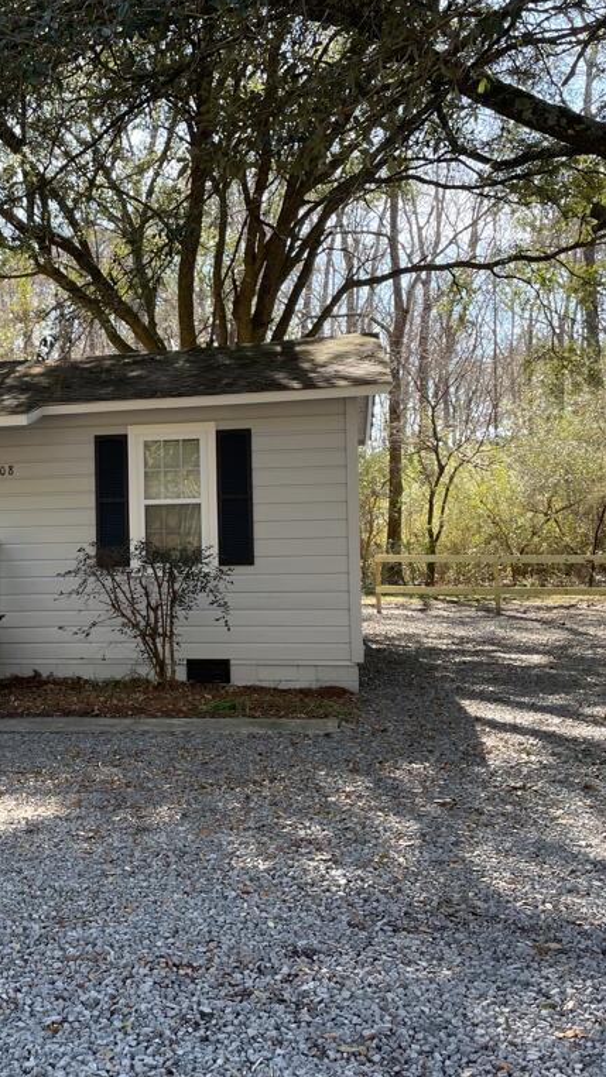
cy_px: 536
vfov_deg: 52.8
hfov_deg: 30.1
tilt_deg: +0.3
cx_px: 88
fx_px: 1086
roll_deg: +1.4
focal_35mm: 38
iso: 50
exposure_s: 1/413
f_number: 1.6
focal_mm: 4.2
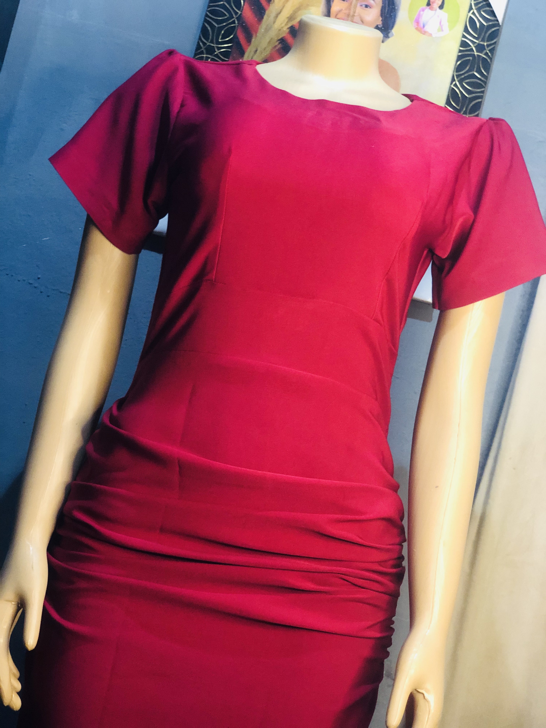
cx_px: 273
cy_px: 364
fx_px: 1094
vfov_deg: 36.8
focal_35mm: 52
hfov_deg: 28.0
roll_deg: -13.3
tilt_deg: +6.8
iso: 160
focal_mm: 6
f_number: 2.4
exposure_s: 1/9
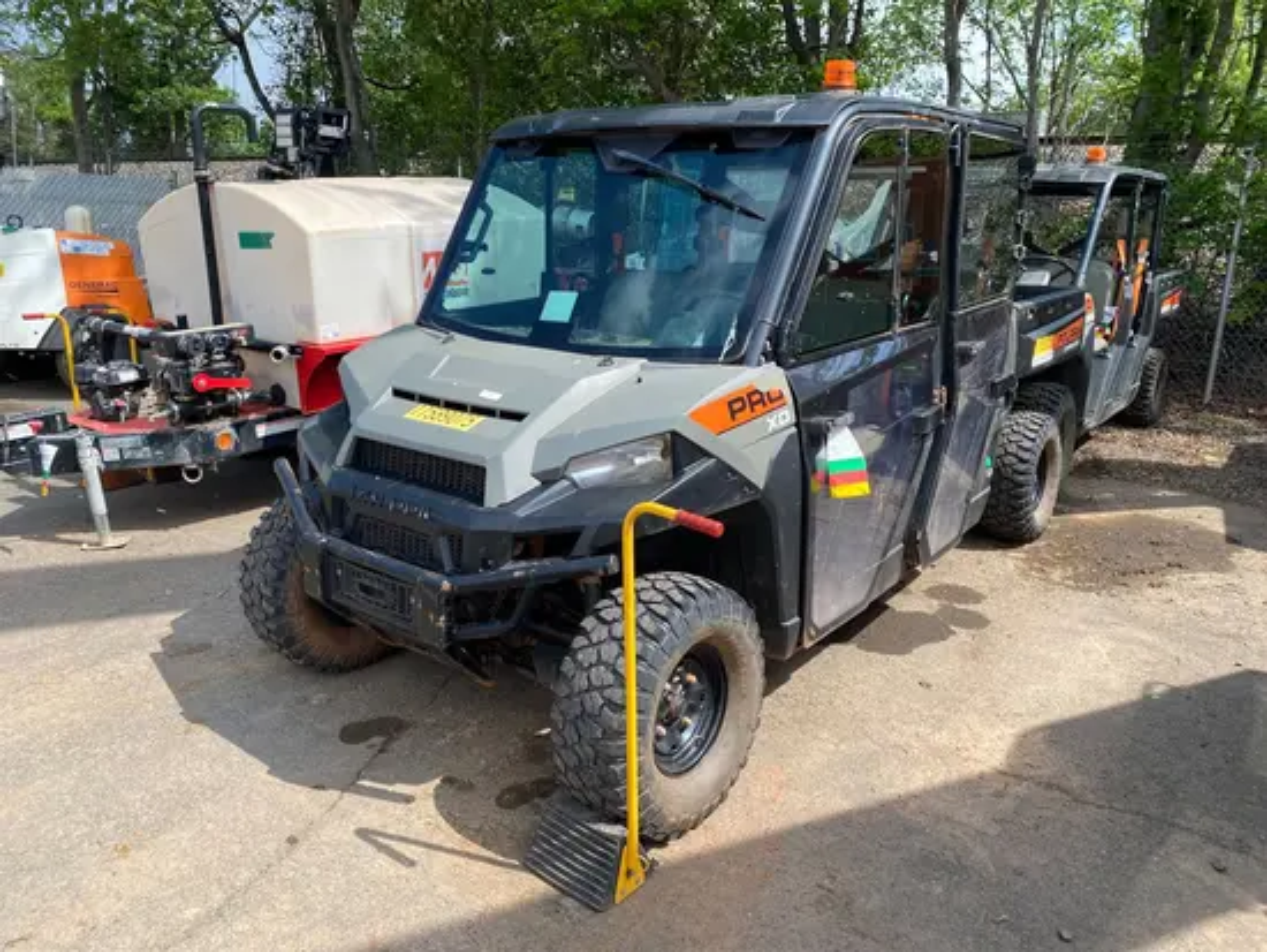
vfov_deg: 53.1
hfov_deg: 67.3
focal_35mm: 26
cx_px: 634
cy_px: 476
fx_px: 952
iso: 32
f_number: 1.8
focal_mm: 4.25
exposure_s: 1/1300
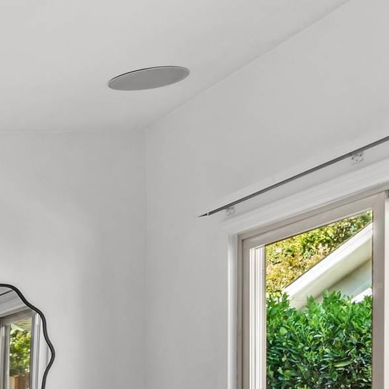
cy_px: 459
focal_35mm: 76
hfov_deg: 16.6
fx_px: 966
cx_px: -412
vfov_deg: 21.3
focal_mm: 17
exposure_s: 1
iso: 100
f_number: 8
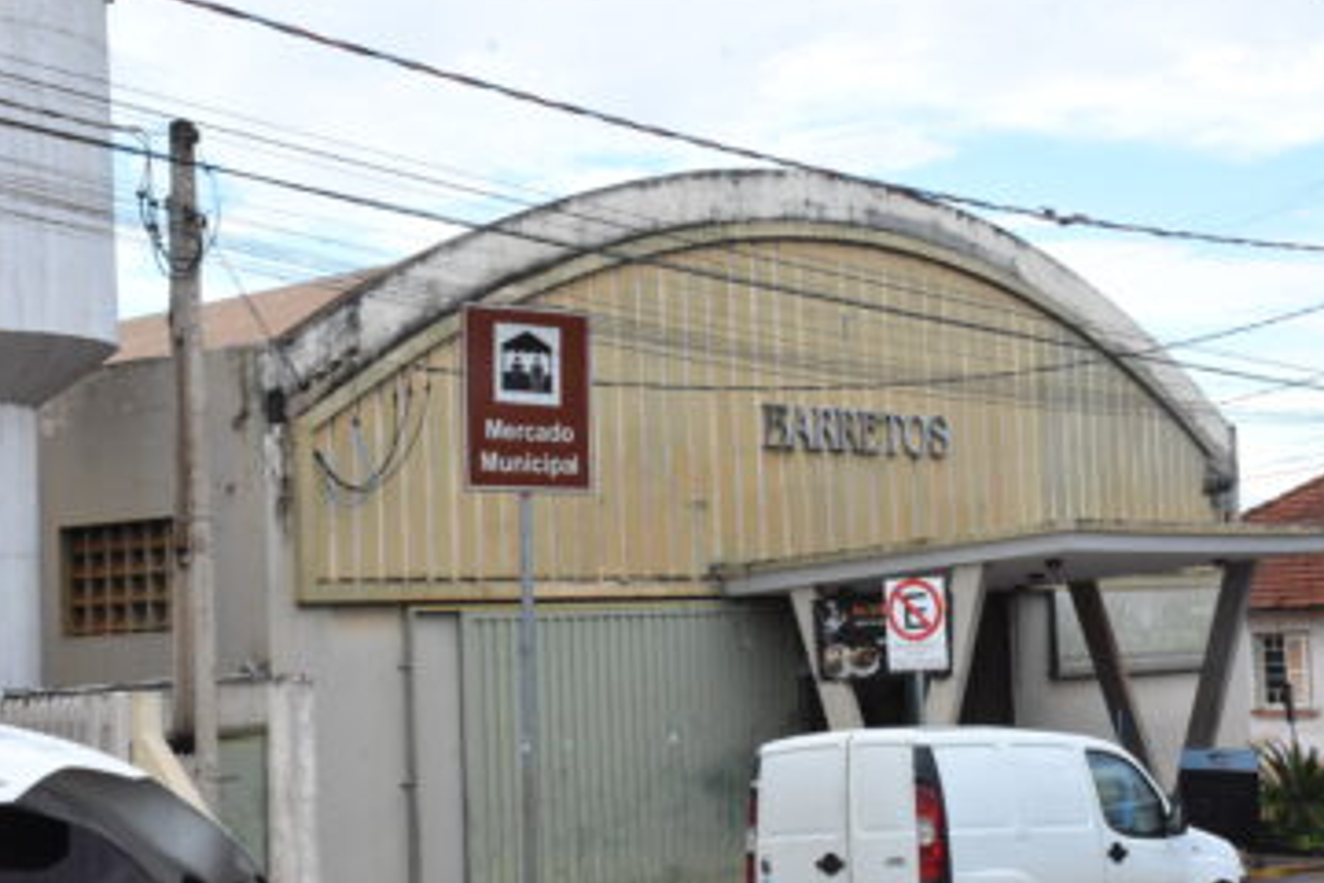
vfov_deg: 19.7
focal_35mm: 69
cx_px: 793
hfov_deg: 29.2
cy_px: 484
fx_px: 2537
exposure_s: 1/250
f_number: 16
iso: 2000
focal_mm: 34
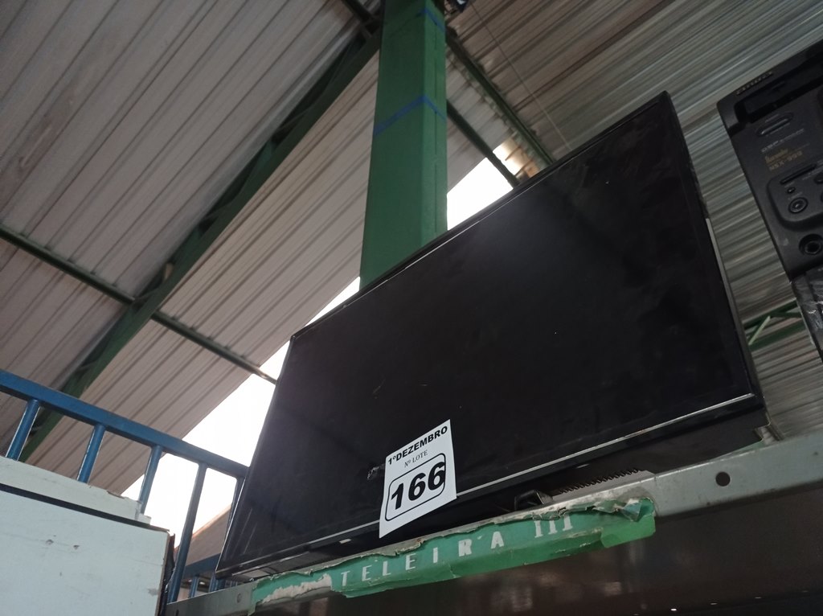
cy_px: 308
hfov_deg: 63.5
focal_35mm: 28
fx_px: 665
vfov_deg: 49.7
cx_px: 412
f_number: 1.79
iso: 689
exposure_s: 1/24
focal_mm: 4.7
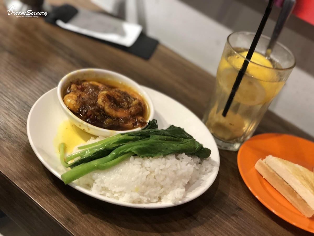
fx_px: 517
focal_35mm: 57
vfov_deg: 25.7
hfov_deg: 33.8
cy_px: 118
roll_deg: -19.4
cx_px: 157
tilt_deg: -34.2
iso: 250
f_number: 2.8
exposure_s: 1/30
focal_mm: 6.6
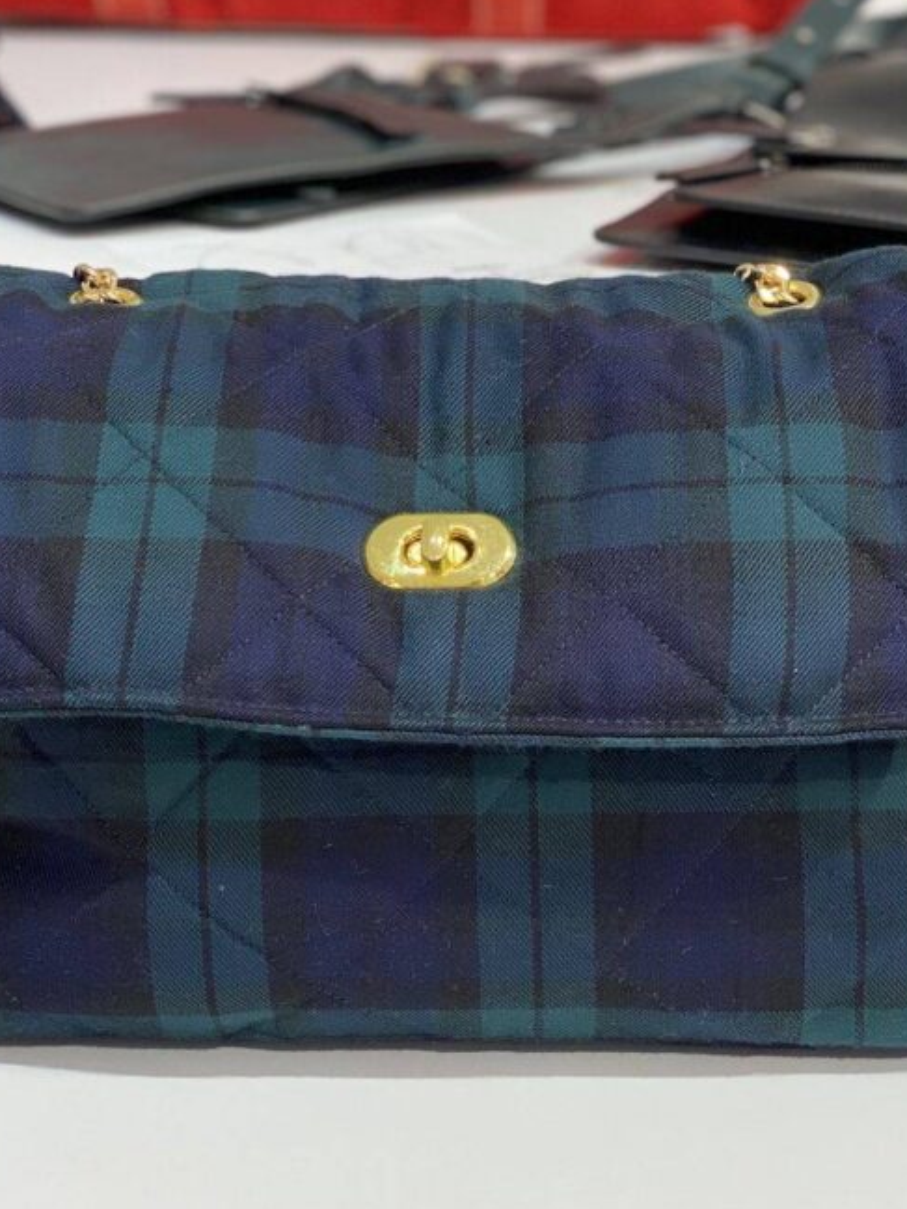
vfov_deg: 23.8
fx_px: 2864
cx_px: 454
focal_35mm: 82
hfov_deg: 18.0
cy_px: 501
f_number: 2
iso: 100
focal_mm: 6
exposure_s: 1/122
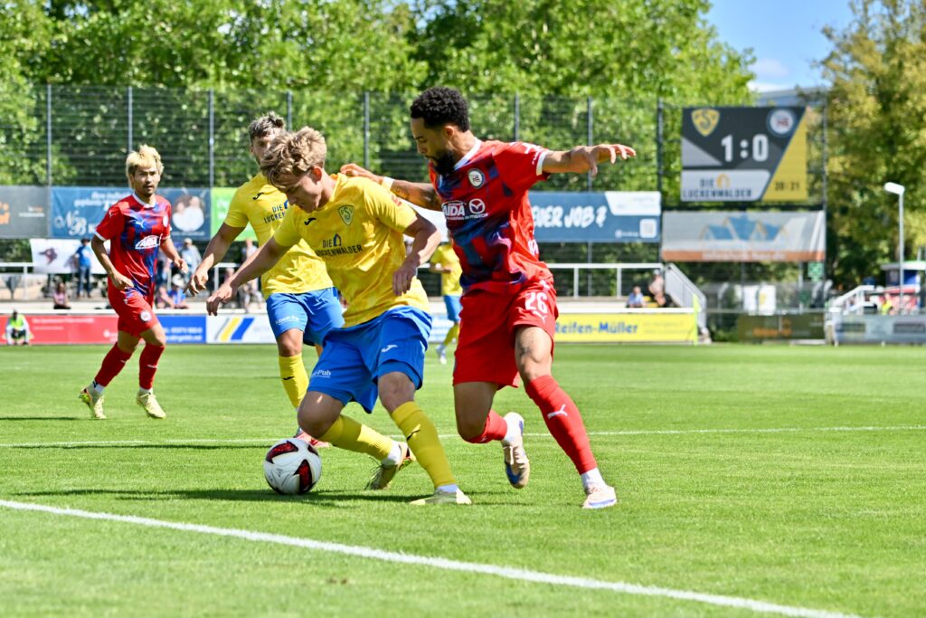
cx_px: 463
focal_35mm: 120
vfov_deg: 11.4
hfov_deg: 17.1
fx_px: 3087
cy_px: 309
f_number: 4.8
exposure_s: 1/1600
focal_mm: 120
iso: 220
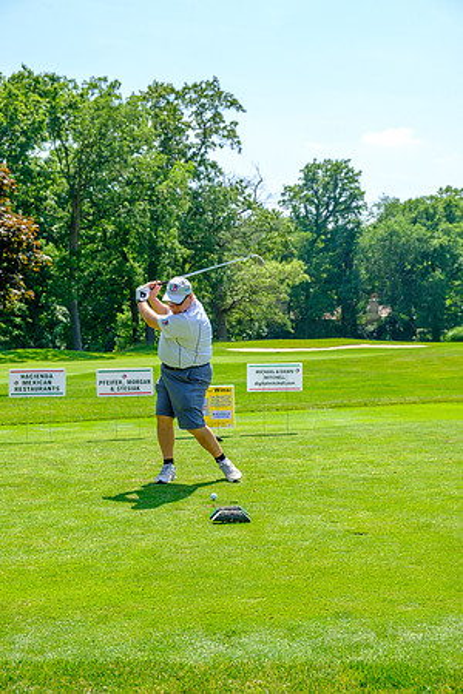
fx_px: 1042
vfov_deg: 36.9
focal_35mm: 54
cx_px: 232
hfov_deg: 25.1
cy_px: 347
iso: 200
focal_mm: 35.8
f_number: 5.6
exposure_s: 1/320
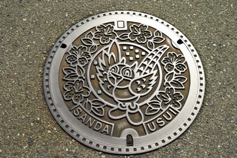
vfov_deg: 29.9
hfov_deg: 43.6
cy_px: 79
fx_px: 296
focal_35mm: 45
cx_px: 118
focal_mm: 30
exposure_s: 1/500
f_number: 9
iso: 200
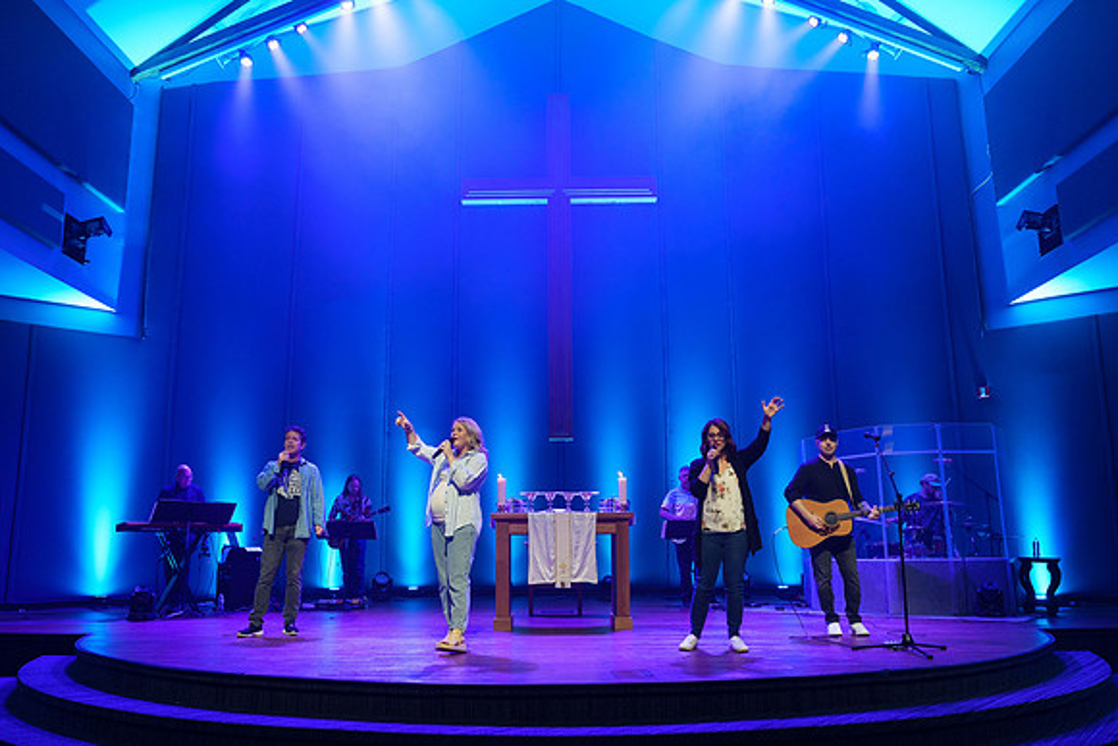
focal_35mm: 28
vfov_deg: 45.9
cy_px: 389
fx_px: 880
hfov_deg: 64.8
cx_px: 549
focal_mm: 27
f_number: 3.5
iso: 1000
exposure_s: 1/80
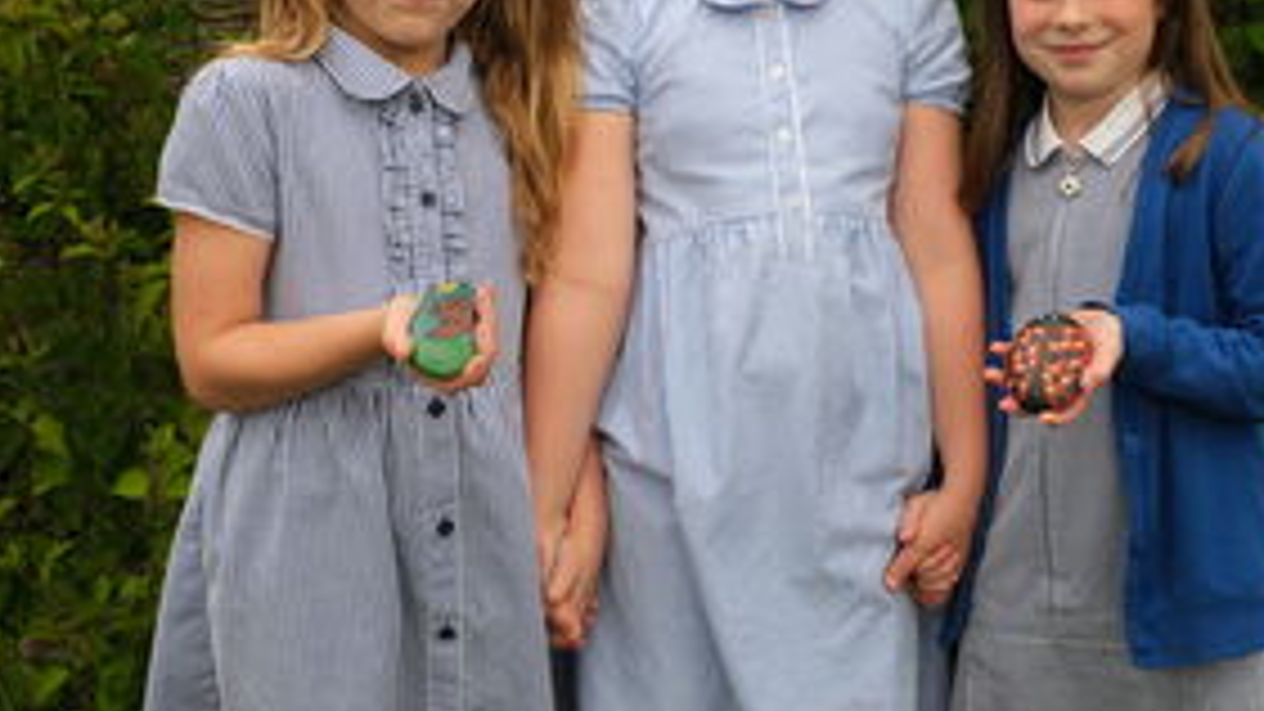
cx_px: 740
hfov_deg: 45.3
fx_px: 1508
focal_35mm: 45
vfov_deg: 26.2
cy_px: 194
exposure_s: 1/500
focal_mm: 18
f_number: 6.4
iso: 800
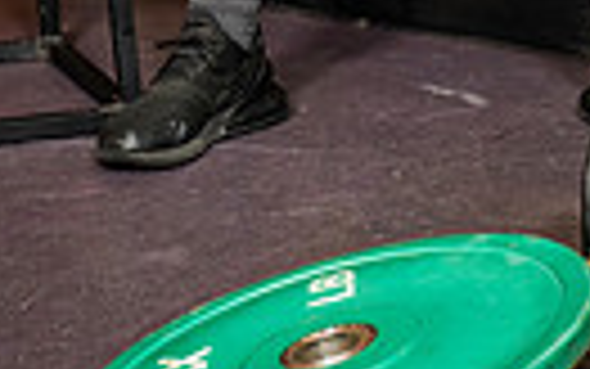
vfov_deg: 8.7
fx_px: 2139
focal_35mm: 133
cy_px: -612
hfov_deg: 15.7
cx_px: 387
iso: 500
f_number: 5.6
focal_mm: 38
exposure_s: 1/250
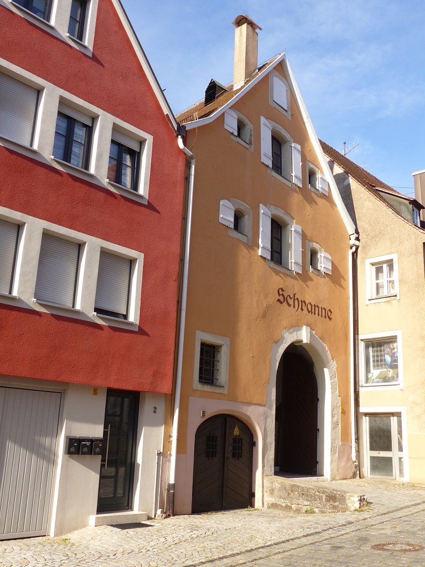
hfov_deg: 40.7
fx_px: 573
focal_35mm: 35
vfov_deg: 52.6
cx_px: 212
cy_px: 284
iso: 100
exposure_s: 1/400
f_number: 4
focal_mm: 6.3
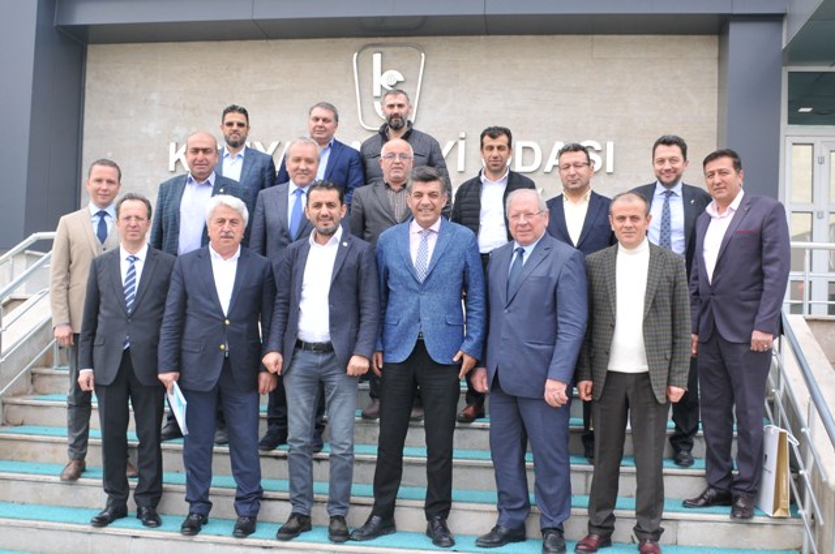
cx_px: 418
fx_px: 625
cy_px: 277
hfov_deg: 67.4
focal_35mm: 27
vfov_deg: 47.8
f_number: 7.1
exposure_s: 1/200
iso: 250
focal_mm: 18
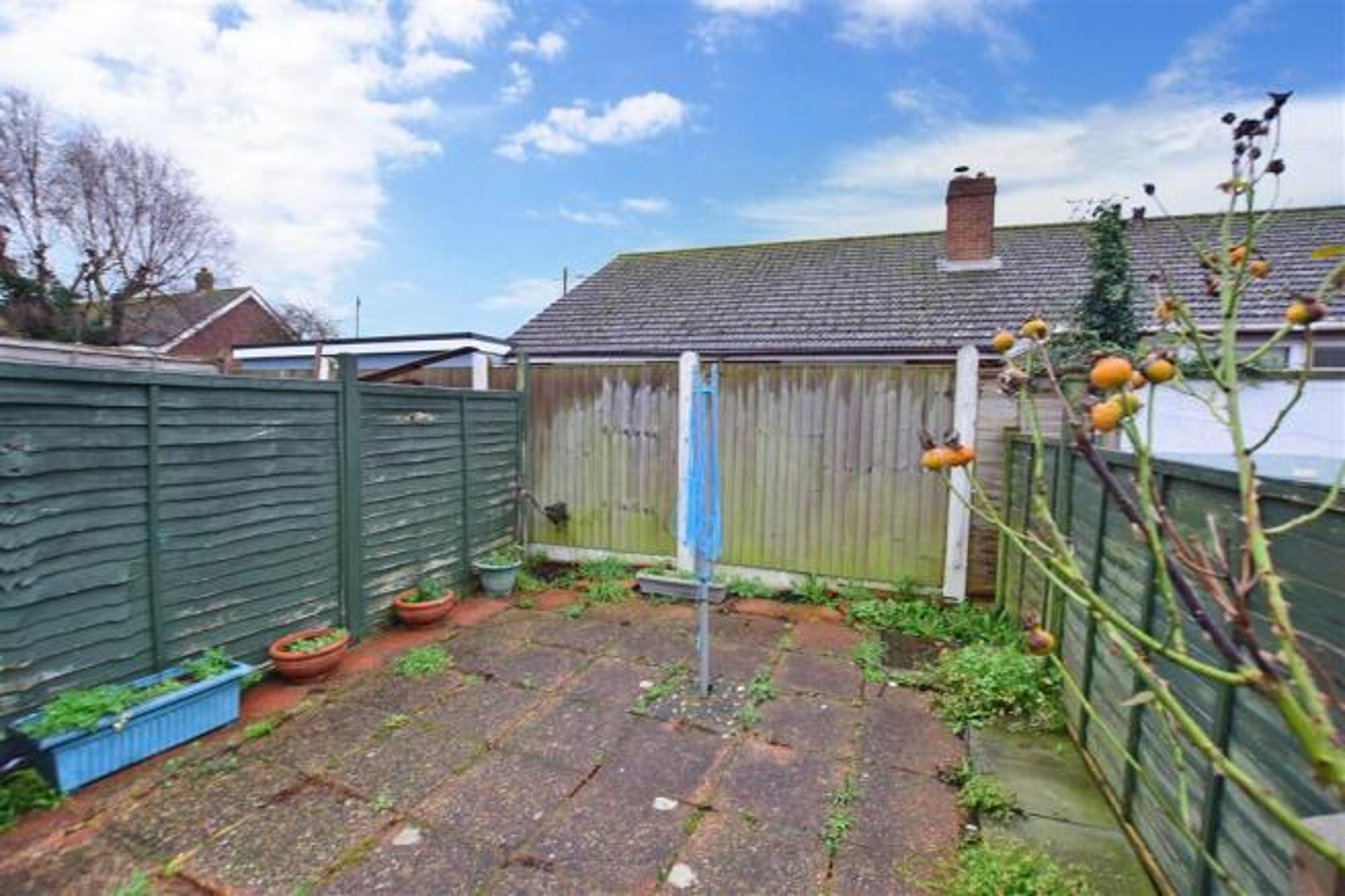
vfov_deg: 77.3
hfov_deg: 100.4
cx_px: 672
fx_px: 560
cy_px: 448
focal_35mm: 15
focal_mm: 10
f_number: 5
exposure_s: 1/100
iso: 400
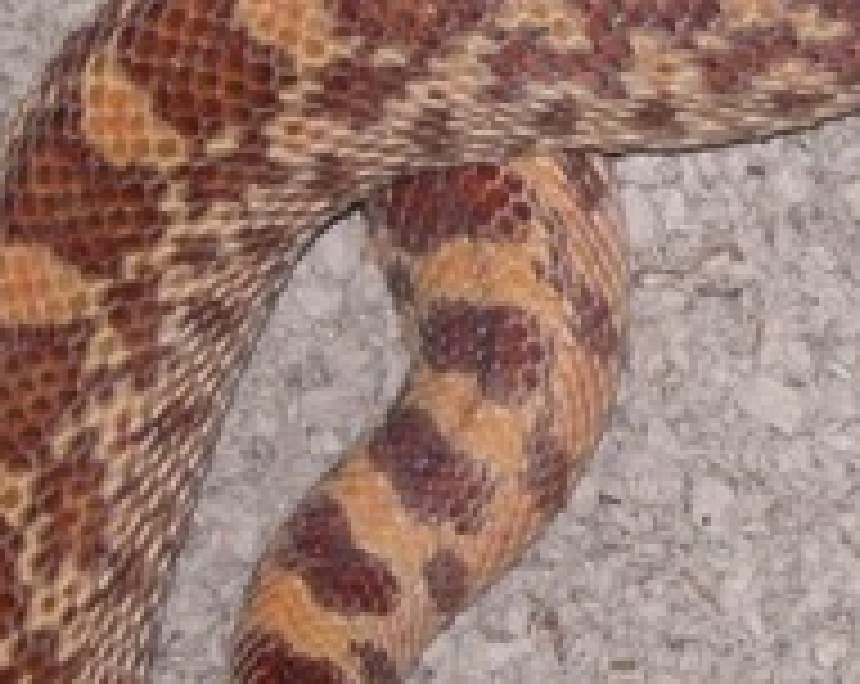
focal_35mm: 255
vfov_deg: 6.0
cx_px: 1121
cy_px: 392
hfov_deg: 7.5
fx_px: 6477
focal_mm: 21
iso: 100
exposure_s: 1/125
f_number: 3.5
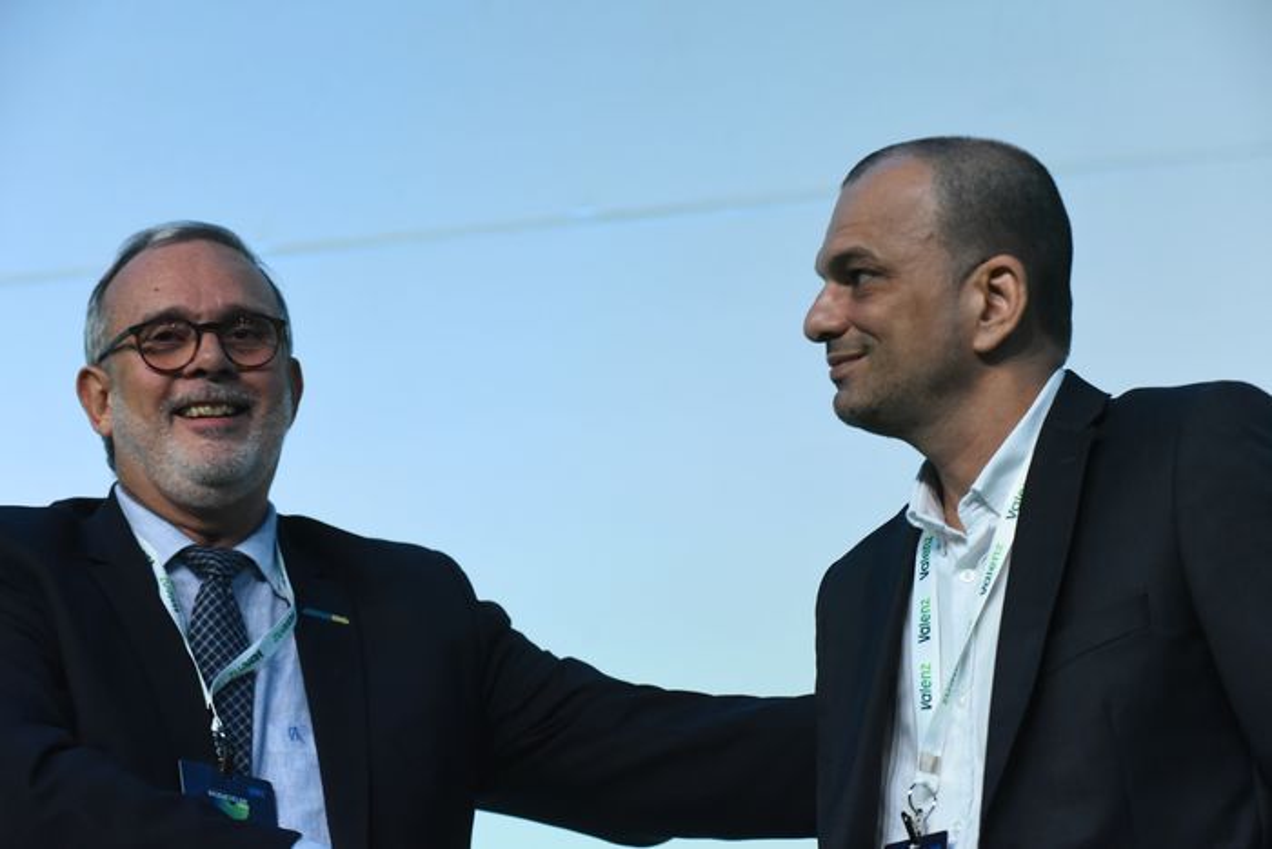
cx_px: 636
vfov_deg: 14.9
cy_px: 424
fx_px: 3251
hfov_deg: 22.1
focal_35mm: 92
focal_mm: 92
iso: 6400
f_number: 5
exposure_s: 1/200
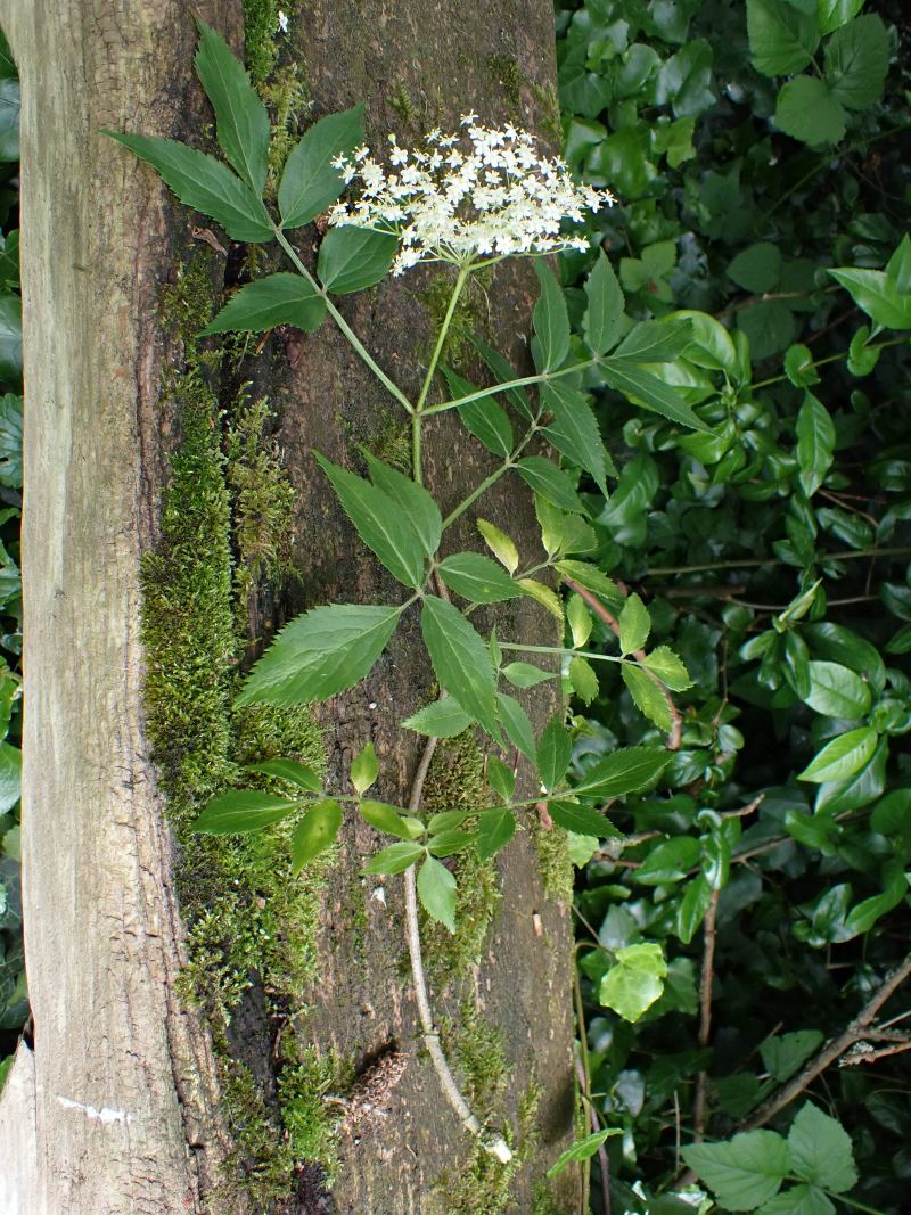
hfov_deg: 46.8
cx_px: 456
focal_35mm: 30
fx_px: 1053
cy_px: 608
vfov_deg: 60.0
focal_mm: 5.4
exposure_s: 1/200
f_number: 3.2
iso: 320
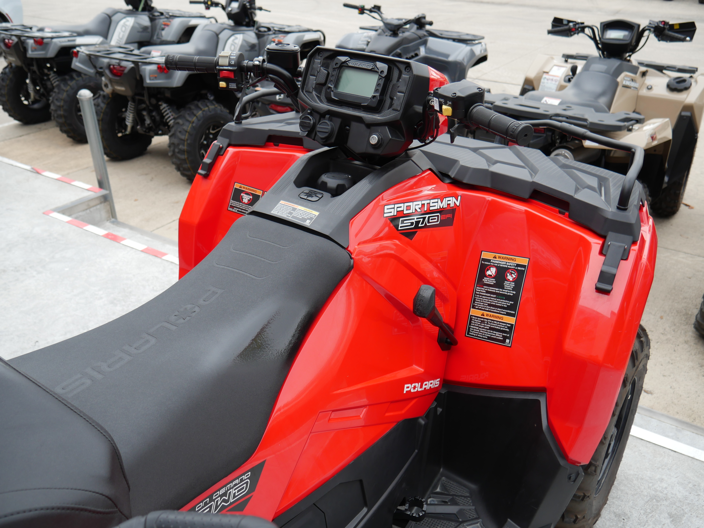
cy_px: 264
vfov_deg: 46.8
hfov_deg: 59.9
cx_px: 352
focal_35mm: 30
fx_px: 610
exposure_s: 1/160
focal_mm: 15
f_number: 4
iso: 200
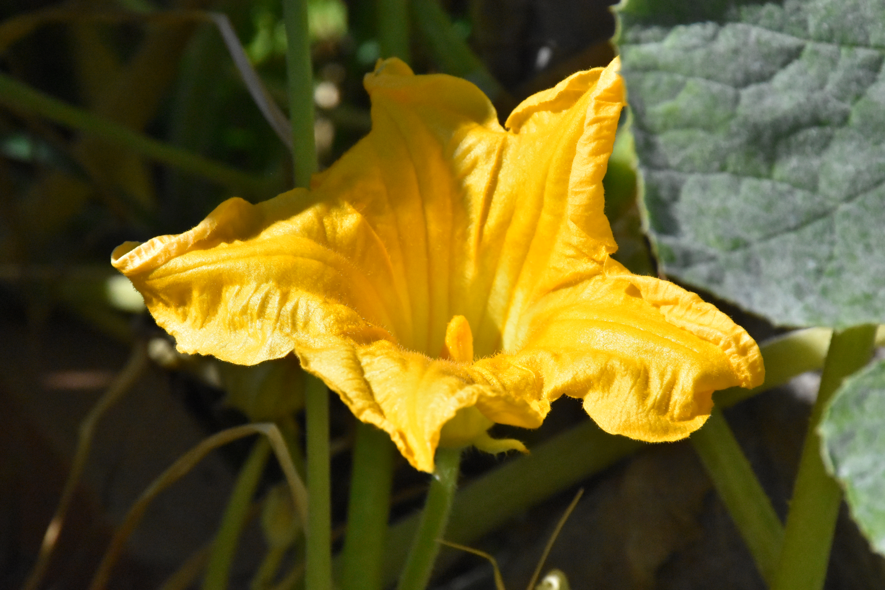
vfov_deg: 6.5
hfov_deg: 9.8
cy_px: 295
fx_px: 5162
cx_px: 442
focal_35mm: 210
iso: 6400
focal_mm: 140
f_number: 11
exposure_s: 1/8000
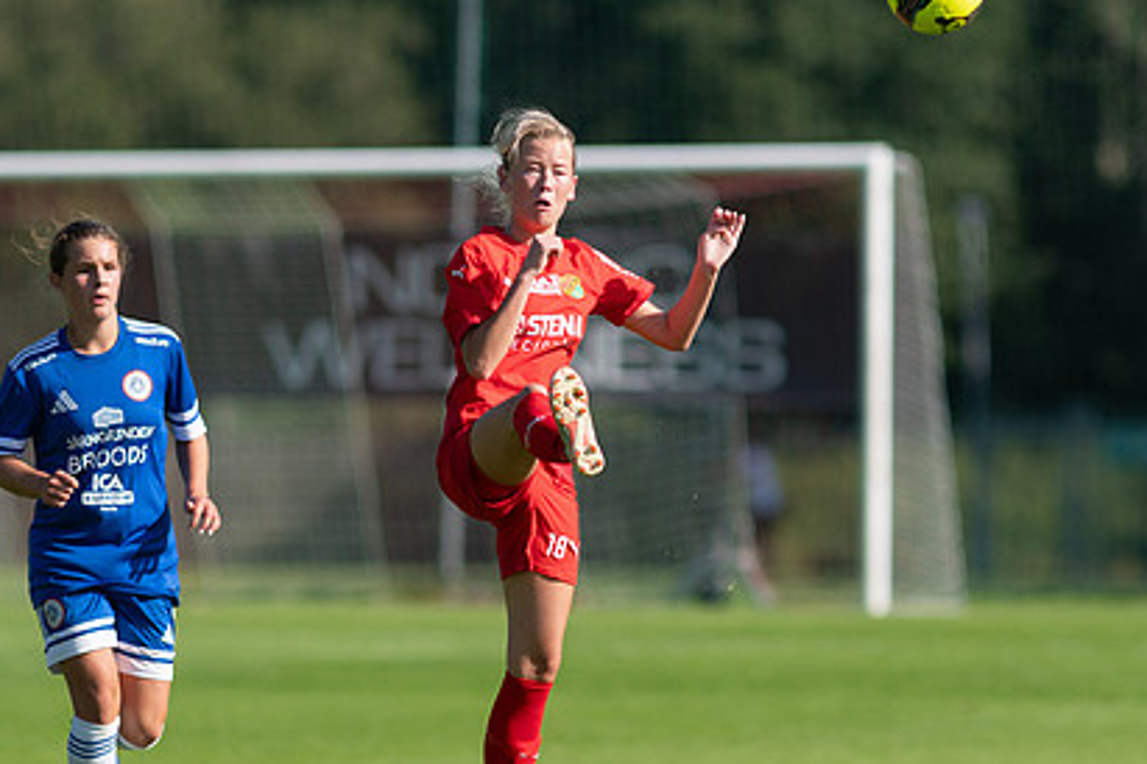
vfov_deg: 2.2
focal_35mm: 635
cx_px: 527
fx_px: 20230
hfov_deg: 3.2
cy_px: 492
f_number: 3.2
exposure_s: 1/3200
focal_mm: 300
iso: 200
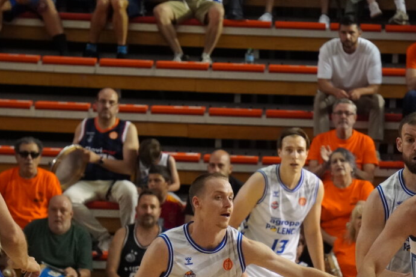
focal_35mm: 408
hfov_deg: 5.1
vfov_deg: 3.4
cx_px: 285
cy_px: 248
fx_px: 4712
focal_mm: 147
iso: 6400
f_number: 5.6
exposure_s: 1/1000
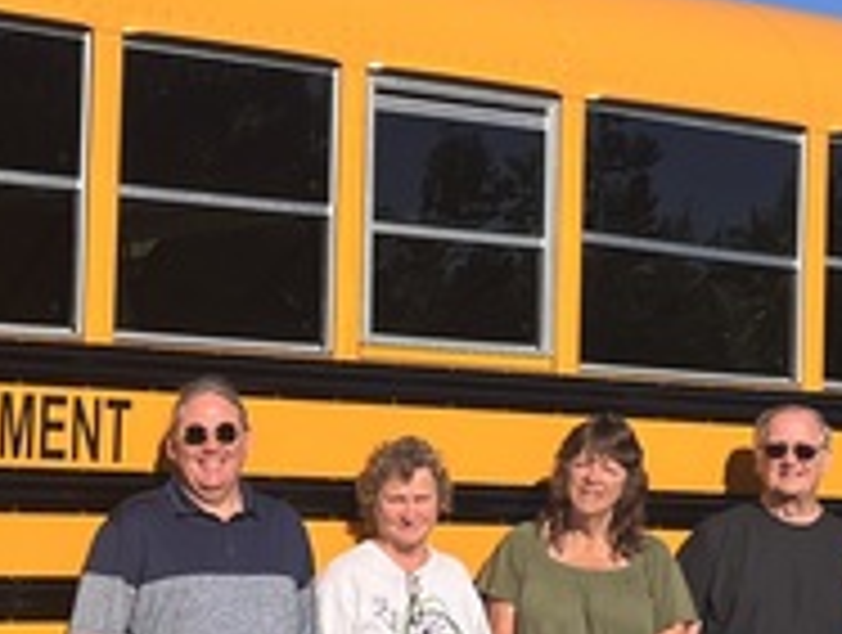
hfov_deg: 17.6
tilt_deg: +3.9
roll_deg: -1.4
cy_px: 364
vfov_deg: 13.4
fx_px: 2705
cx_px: 257
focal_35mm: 111
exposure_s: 1/4630
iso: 50
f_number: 1.5
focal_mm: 5.7
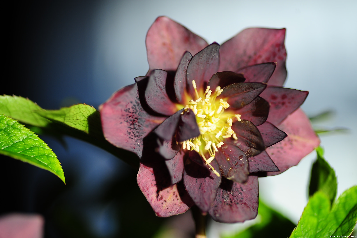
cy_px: 119
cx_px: 178
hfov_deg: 20.4
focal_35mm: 100
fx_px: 991
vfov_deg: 13.7
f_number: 4
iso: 200
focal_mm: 100
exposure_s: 1/100
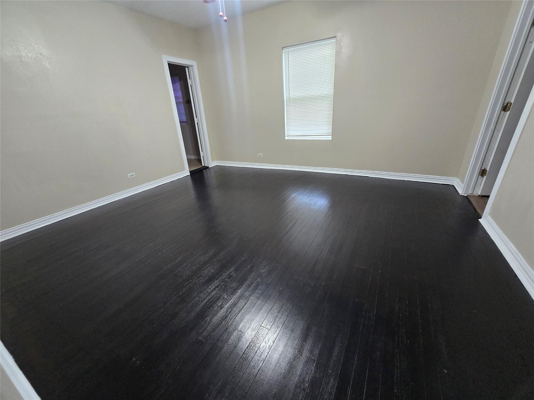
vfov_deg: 89.9
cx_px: 267
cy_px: 200
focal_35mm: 13
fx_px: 201
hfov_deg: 106.2
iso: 250
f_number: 2.2
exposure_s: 1/60
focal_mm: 2.2
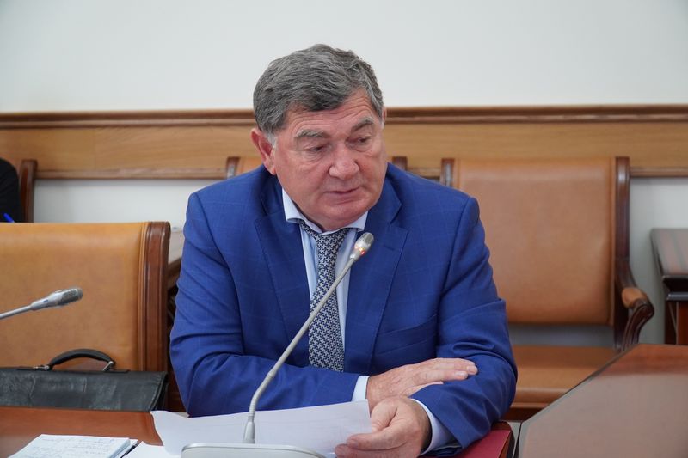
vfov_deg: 21.1
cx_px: 344
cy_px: 229
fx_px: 1232
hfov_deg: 31.2
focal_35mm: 64
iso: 2000
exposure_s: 1/160
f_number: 4
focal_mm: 43
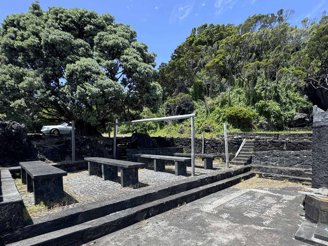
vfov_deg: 67.8
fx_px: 180
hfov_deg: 83.6
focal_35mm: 19
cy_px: 151
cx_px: 197
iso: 50
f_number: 2.2
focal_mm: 2.22
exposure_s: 1/779
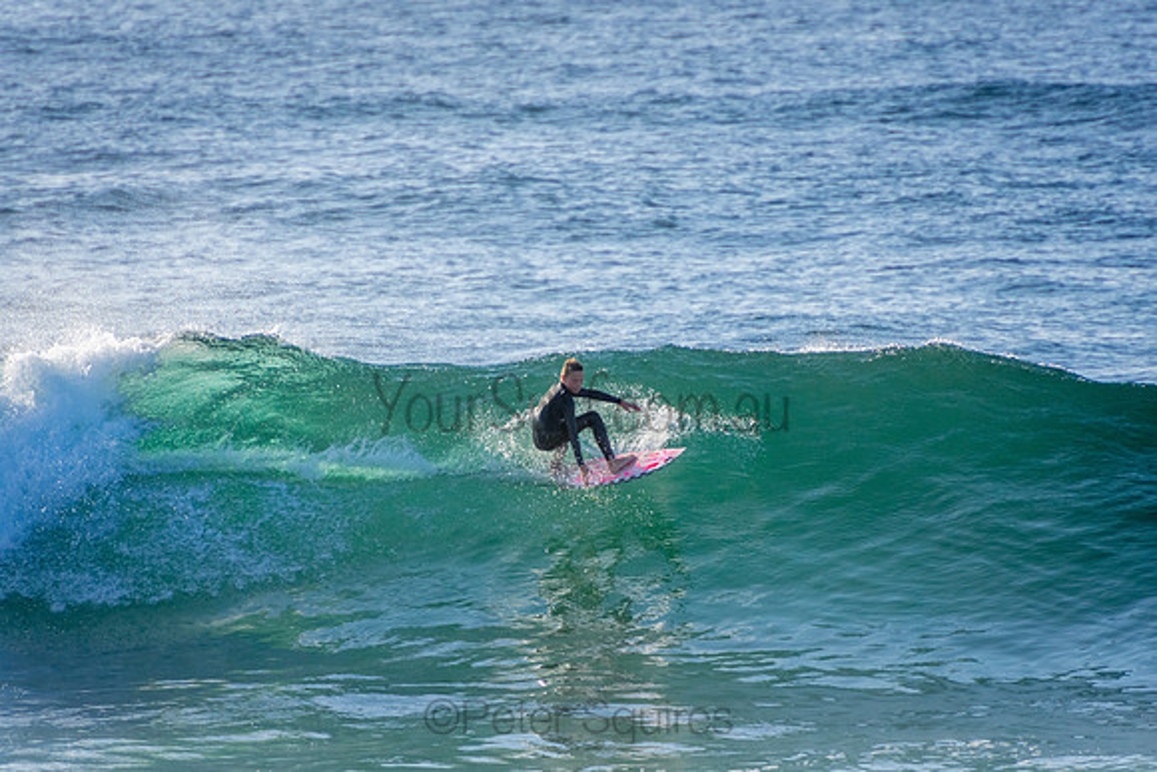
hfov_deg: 3.4
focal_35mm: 600
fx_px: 19287
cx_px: 578
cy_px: 386
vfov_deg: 2.3
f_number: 5.6
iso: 400
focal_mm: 400
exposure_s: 1/2500
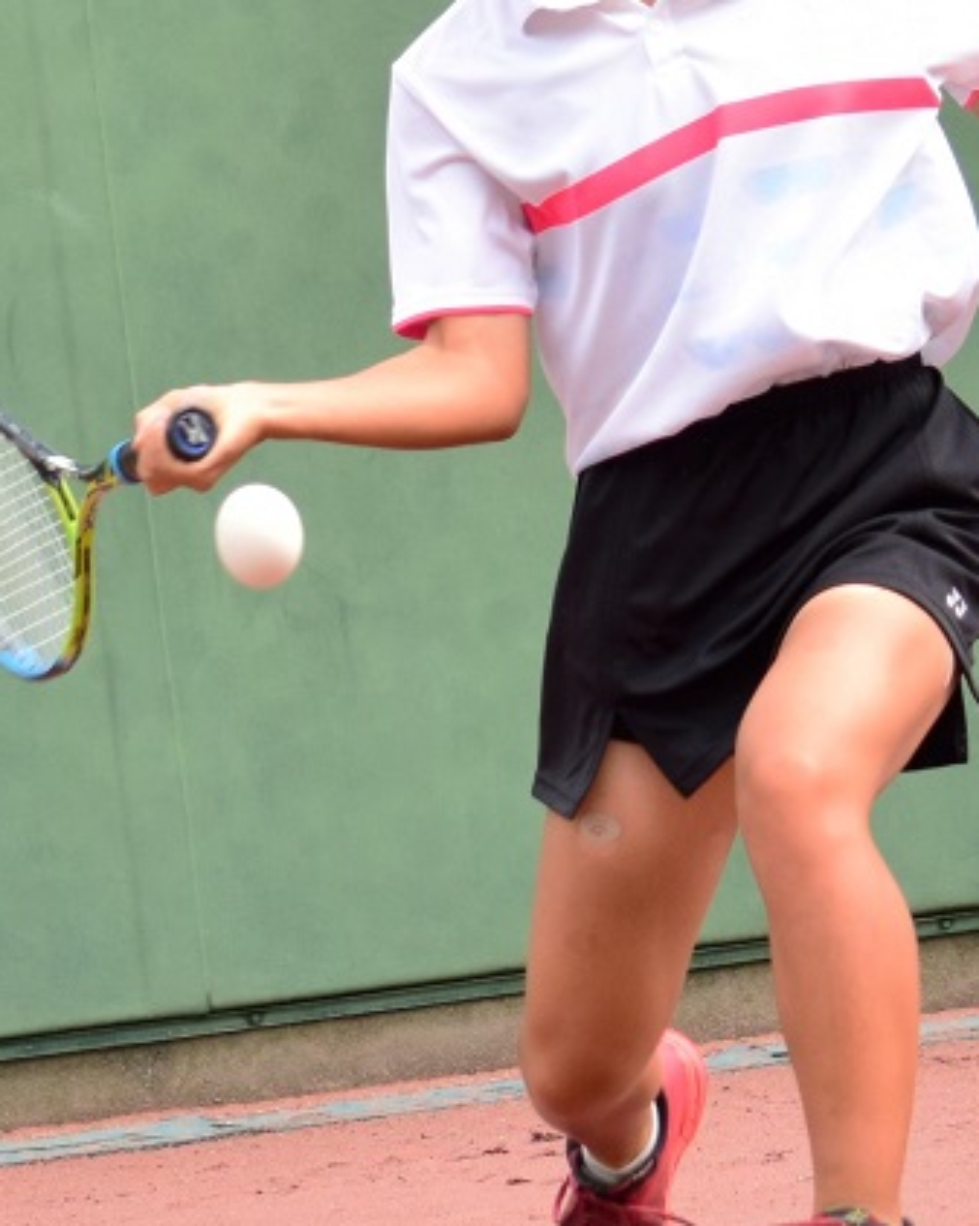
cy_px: 456
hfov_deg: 5.0
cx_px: 601
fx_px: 11131
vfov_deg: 6.3
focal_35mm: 307
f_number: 4.5
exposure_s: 1/1250
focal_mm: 92
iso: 400
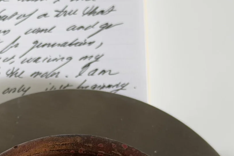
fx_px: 1027
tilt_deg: -80.6
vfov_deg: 8.6
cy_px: 175
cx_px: 32
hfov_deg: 12.9
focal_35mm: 158
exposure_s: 1/60
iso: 160
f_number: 1.78
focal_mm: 6.76
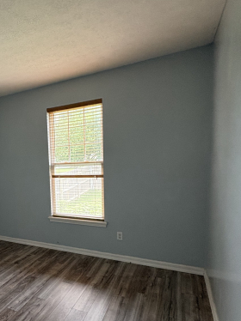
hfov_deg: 49.6
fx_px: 232
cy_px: 188
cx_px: 30
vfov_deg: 68.9
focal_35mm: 25
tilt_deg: -7.1
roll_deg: +2.7
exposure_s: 1/62
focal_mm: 2.22
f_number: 2.2
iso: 250
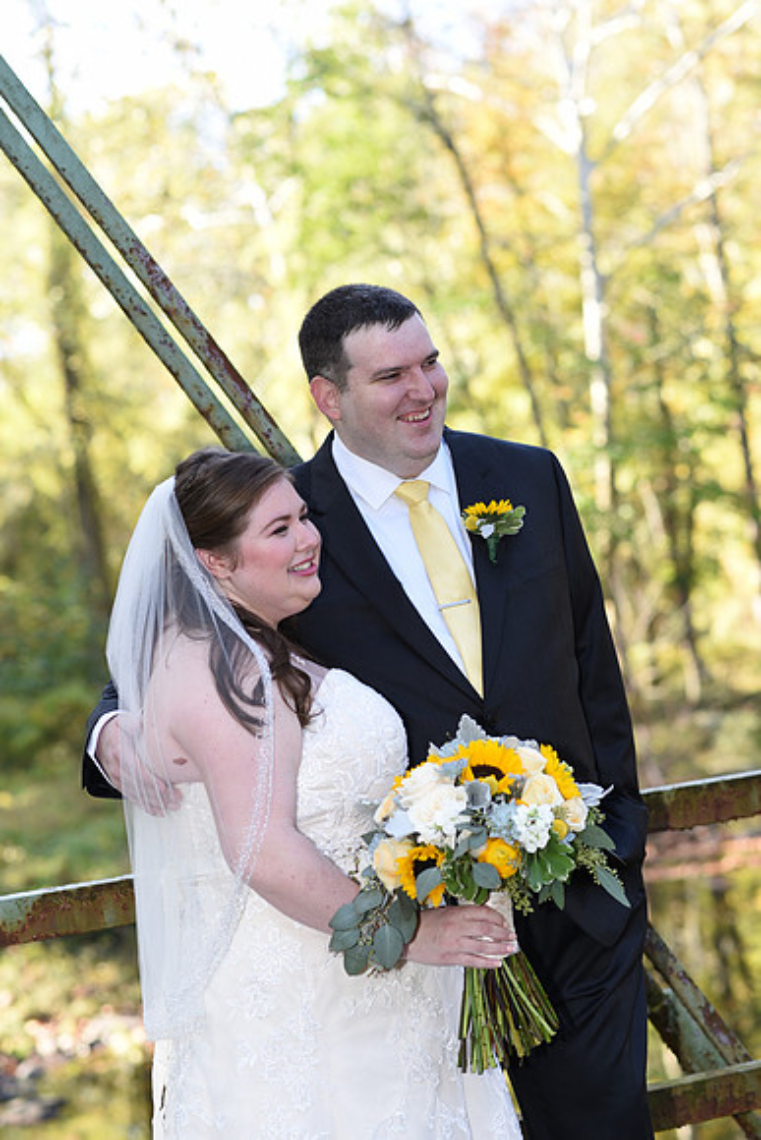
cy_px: 570
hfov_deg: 16.1
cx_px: 380
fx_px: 2693
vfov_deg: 23.9
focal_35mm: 85
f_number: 3.5
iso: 200
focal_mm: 85
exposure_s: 1/200
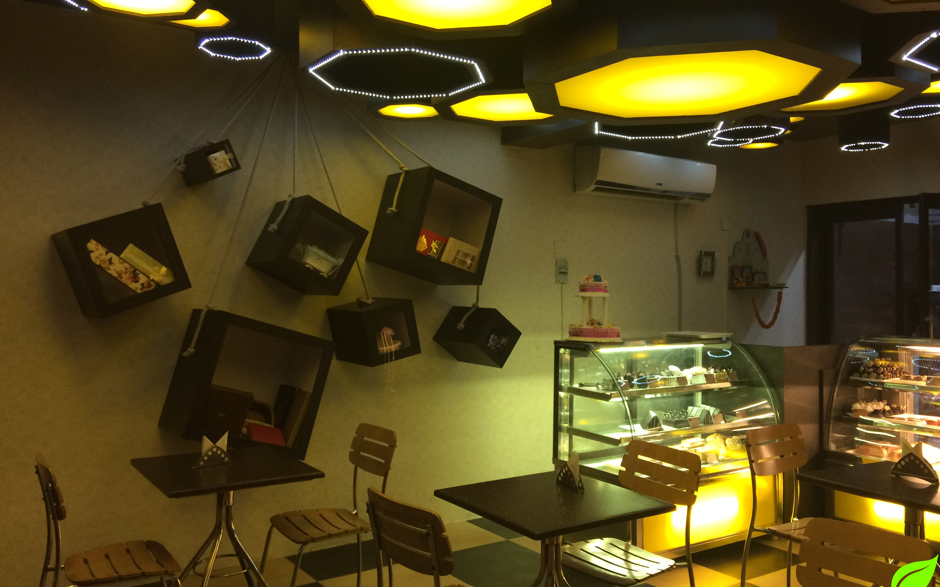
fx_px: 794
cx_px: 470
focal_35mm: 31
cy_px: 288
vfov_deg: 40.6
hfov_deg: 61.2
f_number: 2.2
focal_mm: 4.15
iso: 160
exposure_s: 1/33
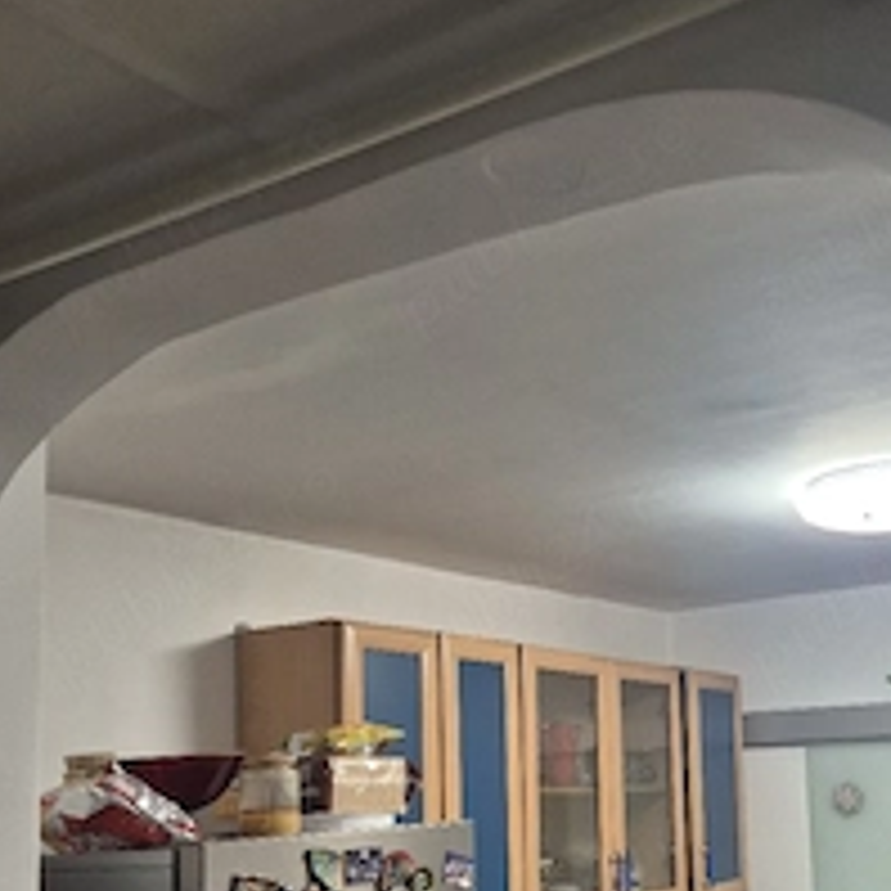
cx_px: 634
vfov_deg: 40.2
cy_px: 626
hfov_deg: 40.1
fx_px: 1194
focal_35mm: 41
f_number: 1.8
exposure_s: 1/100
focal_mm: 5.4
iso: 160
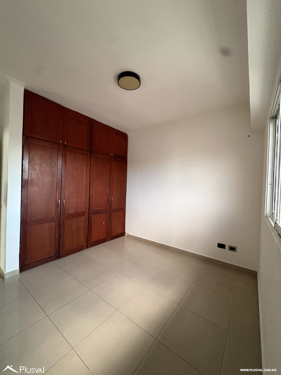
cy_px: 188
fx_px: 152
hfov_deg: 85.7
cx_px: 140
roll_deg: -2.1
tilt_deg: -0.1
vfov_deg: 102.1
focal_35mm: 14
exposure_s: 1/60
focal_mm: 2.22
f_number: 2.2
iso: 640
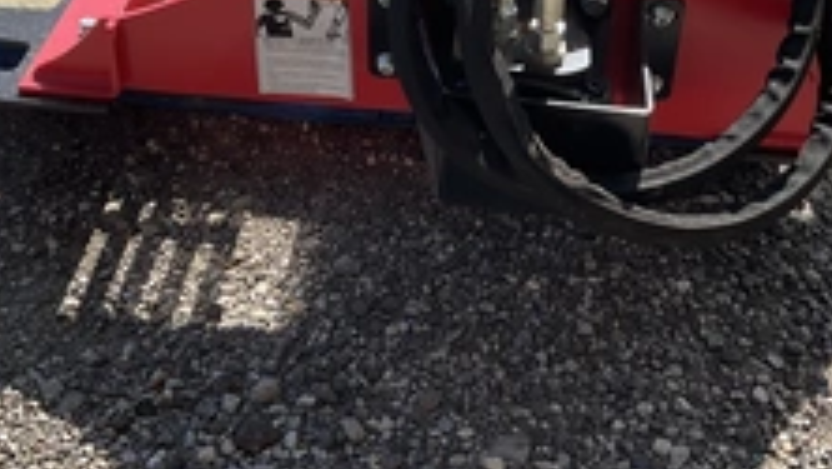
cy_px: -26
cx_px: 394
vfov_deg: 20.3
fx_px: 1258
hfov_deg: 36.6
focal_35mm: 57
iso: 25
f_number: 1.8
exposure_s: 1/842
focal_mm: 3
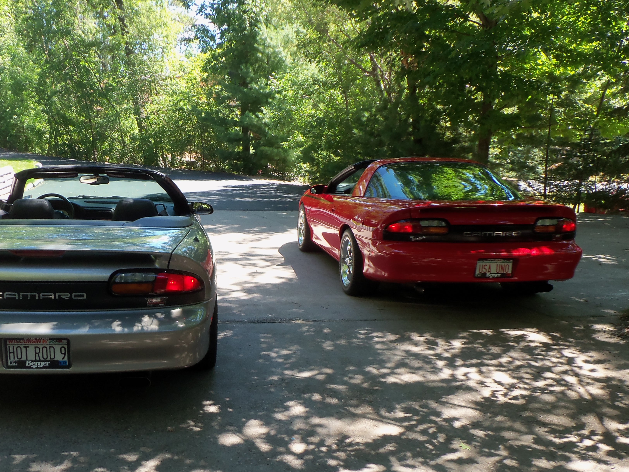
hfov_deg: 49.3
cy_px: 280
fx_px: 672
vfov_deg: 38.5
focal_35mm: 37
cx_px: 214
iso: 64
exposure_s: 1/100
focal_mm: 5.1
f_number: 3.3
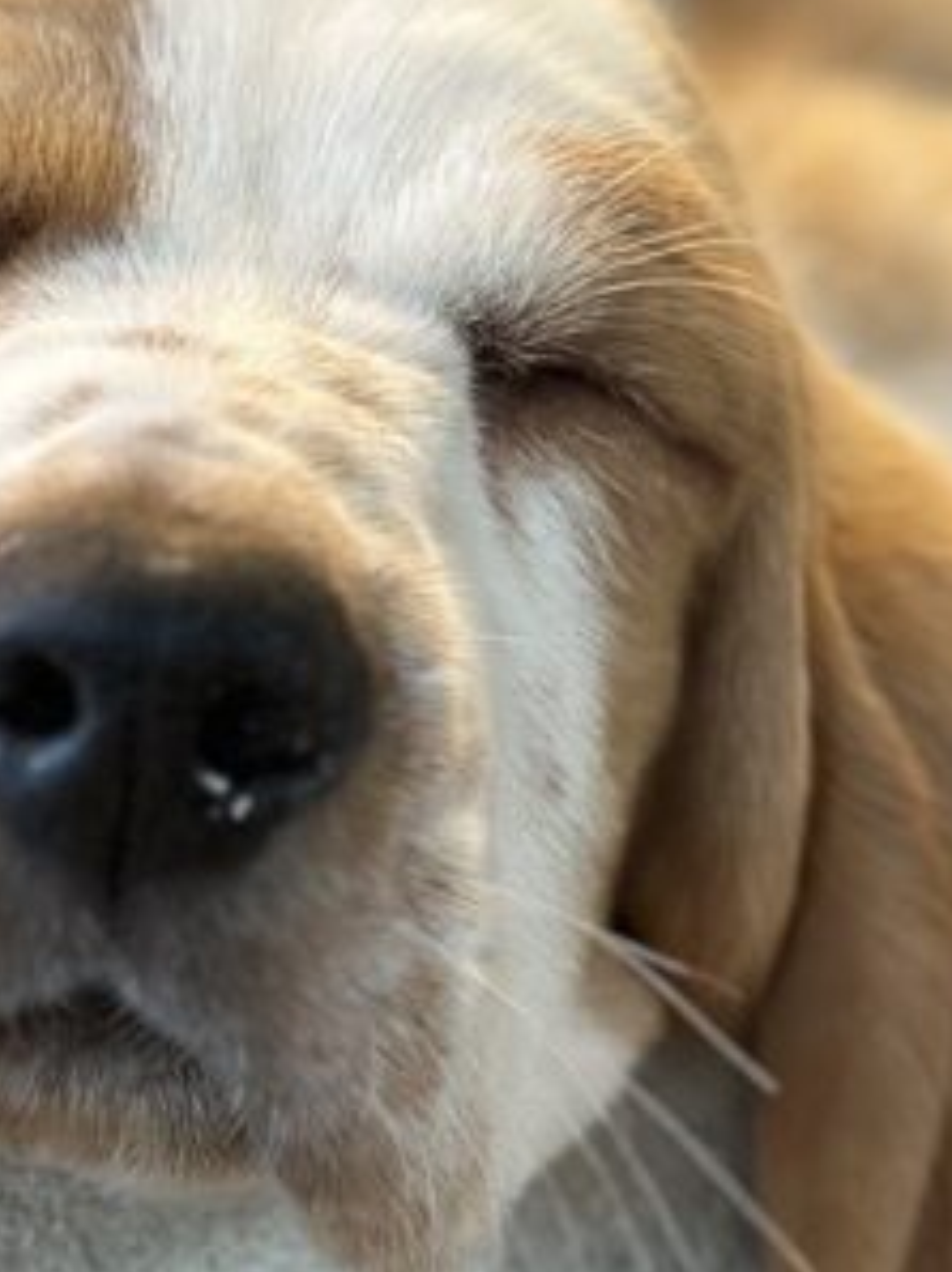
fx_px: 6059
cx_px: 307
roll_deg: -3.4
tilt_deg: +0.1
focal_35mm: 165
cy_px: 120
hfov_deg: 9.0
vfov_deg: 11.9
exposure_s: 1/50
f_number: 1.78
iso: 320
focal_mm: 6.86
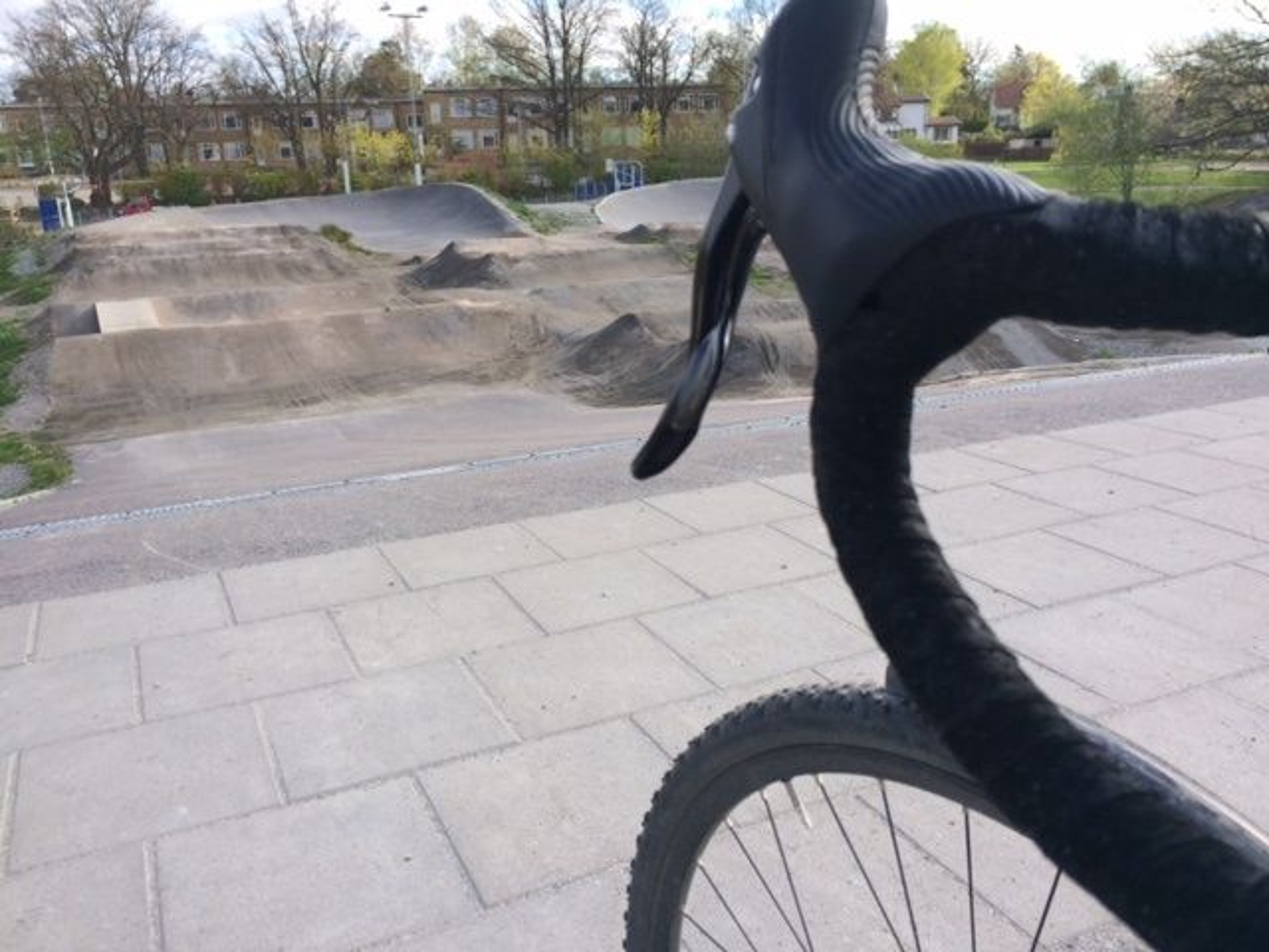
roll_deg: +2.0
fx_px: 1063
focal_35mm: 29
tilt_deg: -20.5
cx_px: 634
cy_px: 476
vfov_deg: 48.2
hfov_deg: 61.7
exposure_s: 1/707
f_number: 2.2
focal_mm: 4.15
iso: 32
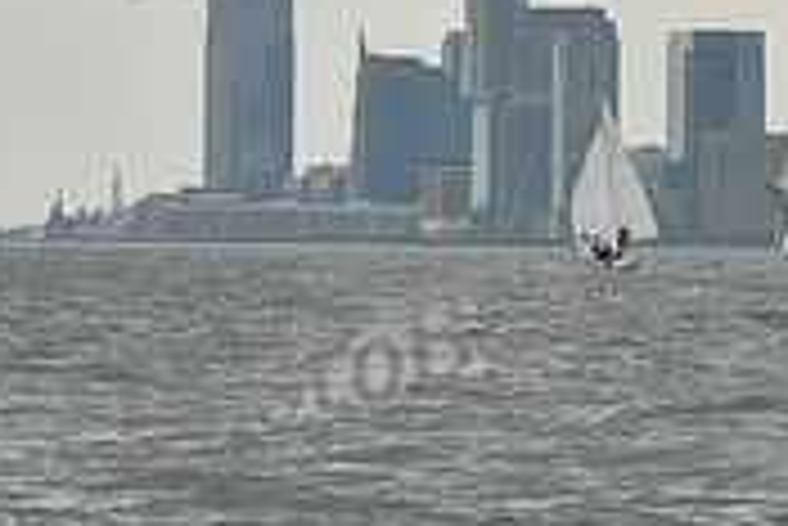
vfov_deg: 4.2
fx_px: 7120
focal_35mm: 325
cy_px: 52
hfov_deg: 6.3
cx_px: 991
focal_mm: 98
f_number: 8
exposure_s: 1/1250
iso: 320
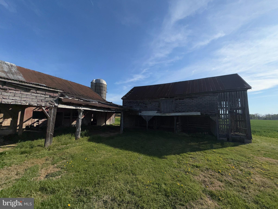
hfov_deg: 102.1
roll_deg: -1.4
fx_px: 112
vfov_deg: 85.7
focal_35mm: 14
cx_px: 139
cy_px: 104
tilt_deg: +6.5
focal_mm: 2.22
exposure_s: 1/3663
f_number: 2.2
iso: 16
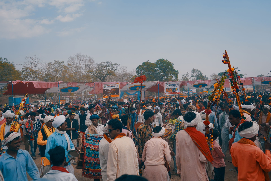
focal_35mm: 70
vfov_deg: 19.5
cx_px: 136
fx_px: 527
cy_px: 90
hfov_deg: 28.8
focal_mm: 70
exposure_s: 1/160
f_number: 8
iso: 100
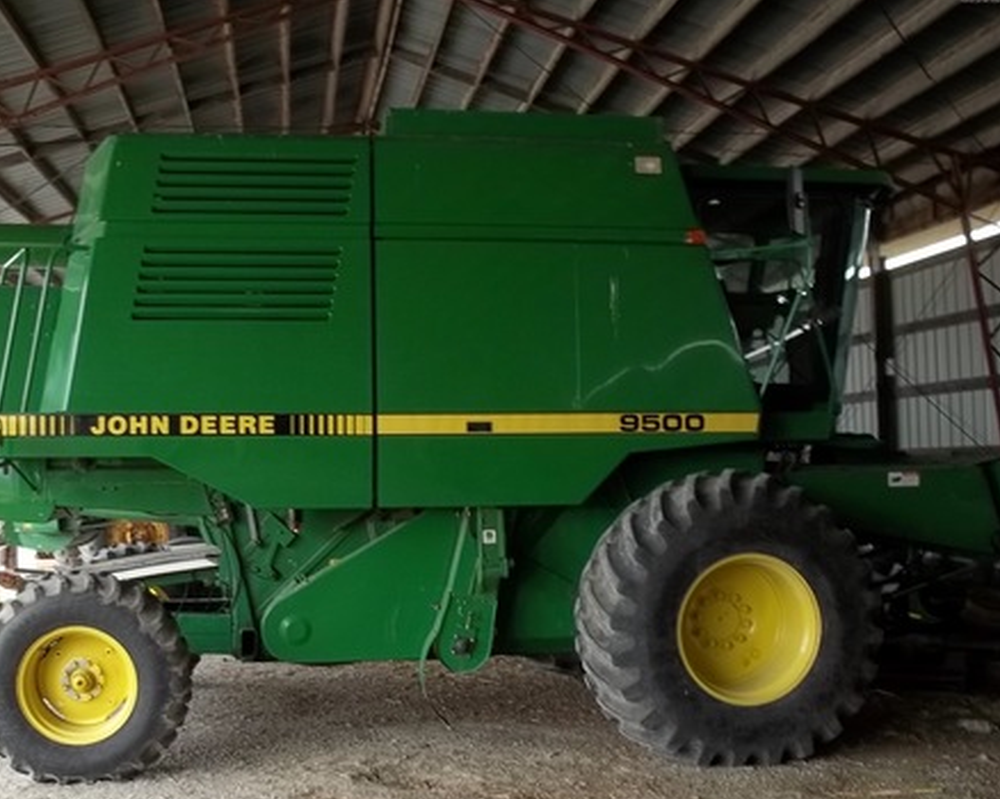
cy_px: 454
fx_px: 1183
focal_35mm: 40
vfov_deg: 37.2
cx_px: 425
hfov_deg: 45.7
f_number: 3.3
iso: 64
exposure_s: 1/50
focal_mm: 5.9
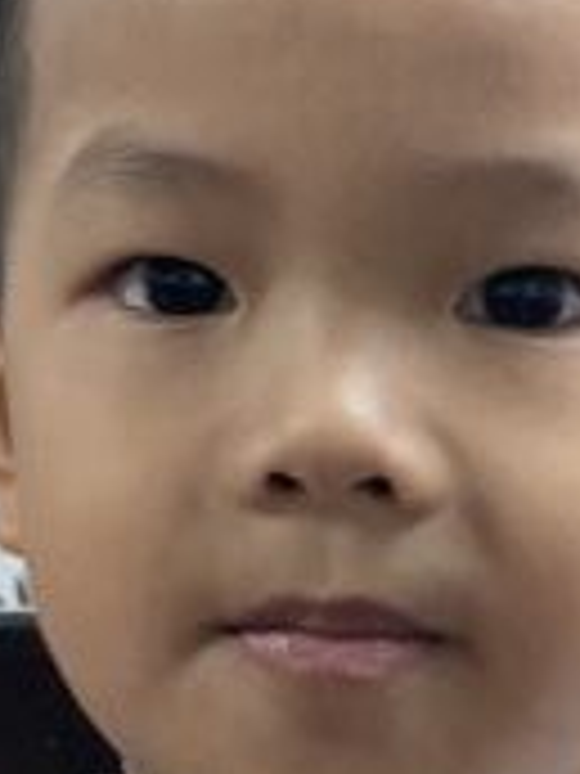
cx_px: 229
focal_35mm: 151
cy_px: 994
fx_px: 3373
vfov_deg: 12.7
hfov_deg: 9.8
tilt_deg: -9.6
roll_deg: -2.2
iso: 100
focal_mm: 4.2
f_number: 1.6
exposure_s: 1/100
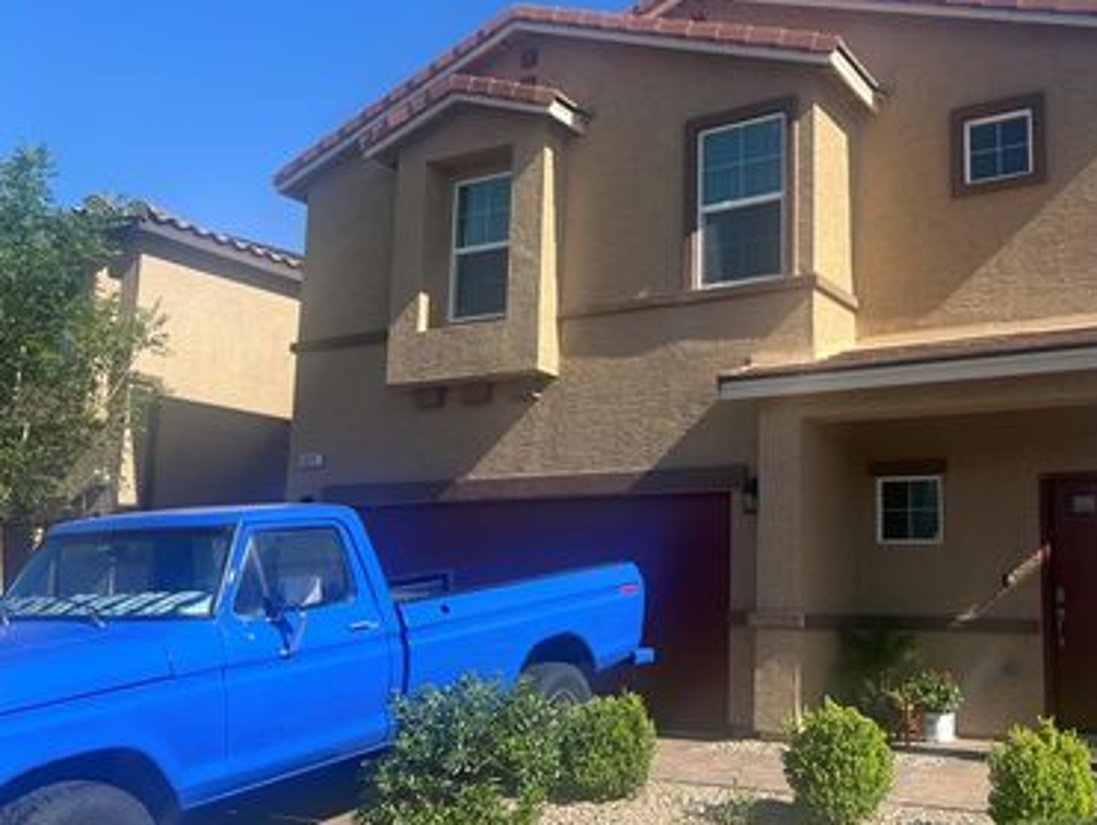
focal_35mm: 35
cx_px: 716
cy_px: 442
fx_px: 1110
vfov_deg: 40.7
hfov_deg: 51.8
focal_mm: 5.7
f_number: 1.5
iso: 50
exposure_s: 1/2513
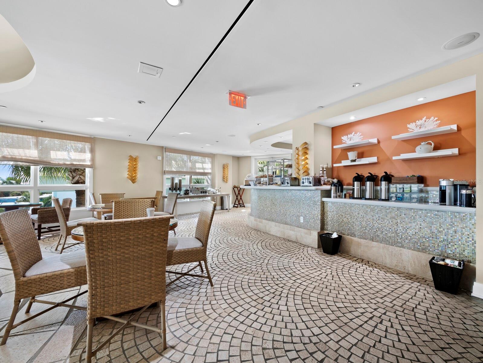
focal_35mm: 14
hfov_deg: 102.0
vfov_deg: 85.7
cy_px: 182
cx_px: 242
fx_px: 195
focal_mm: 7
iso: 400
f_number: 9
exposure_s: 1/2.5
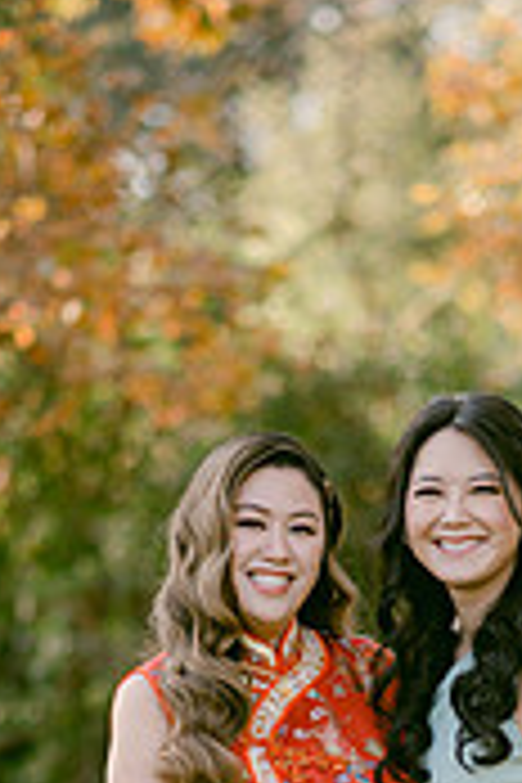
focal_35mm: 220
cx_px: 385
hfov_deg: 6.2
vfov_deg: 9.3
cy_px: 801
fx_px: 4785
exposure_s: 1/640
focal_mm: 85
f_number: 2
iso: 200
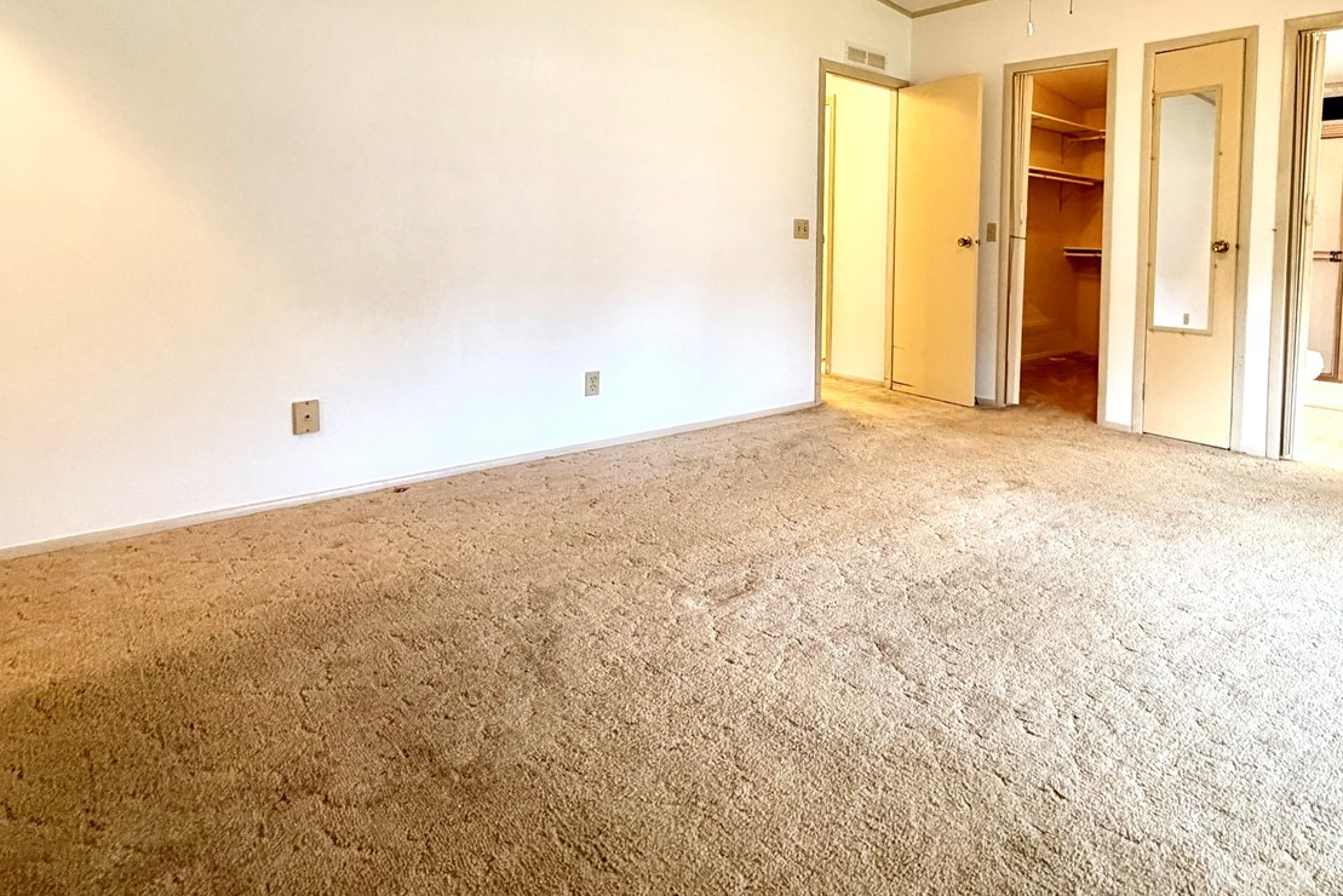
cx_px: 876
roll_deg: -1.4
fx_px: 784
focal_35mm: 21
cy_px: 285
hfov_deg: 79.0
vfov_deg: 57.9
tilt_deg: -3.3
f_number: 2.2
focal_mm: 2.22
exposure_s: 1/60
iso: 320
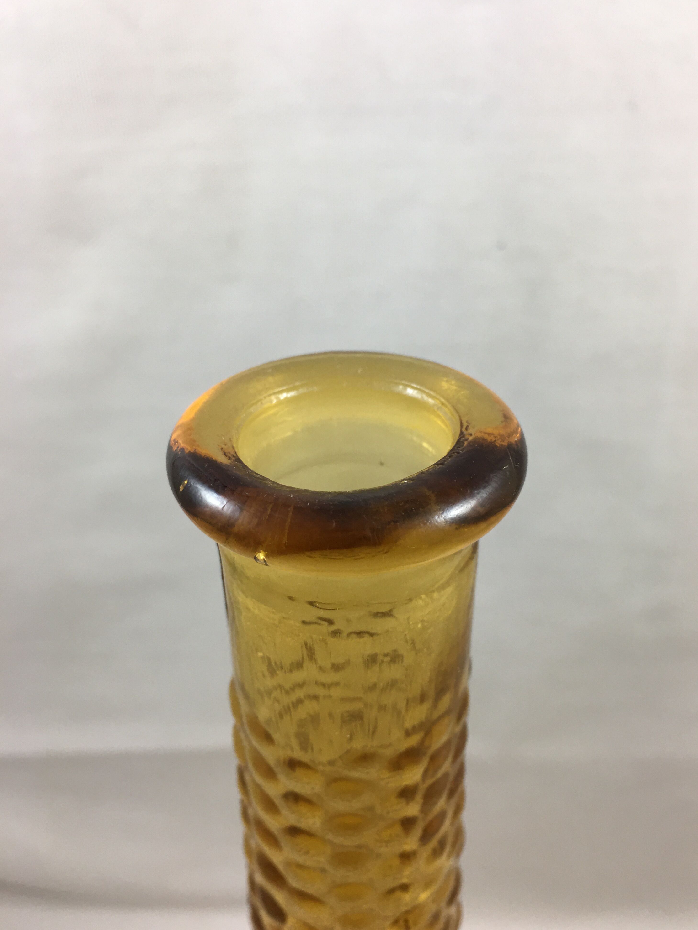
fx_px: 807
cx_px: 358
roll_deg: +0.1
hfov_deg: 46.8
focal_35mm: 30
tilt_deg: -32.6
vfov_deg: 60.0
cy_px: 472
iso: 32
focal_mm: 4.15
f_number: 2.2
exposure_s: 1/33
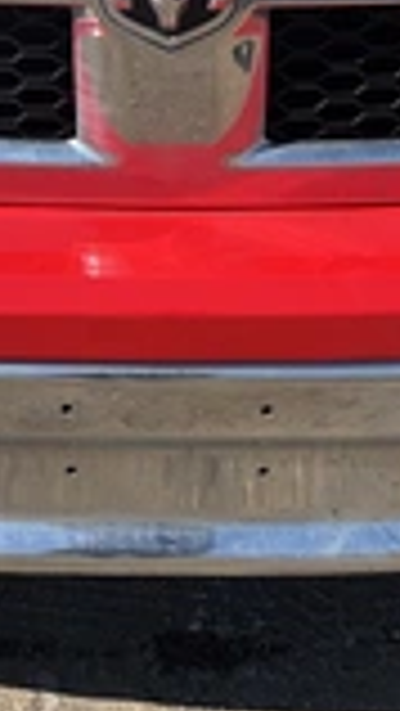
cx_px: 171
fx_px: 1507
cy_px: 81
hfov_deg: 15.1
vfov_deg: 25.7
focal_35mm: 80
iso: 25
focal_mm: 3
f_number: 1.8
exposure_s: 1/1144
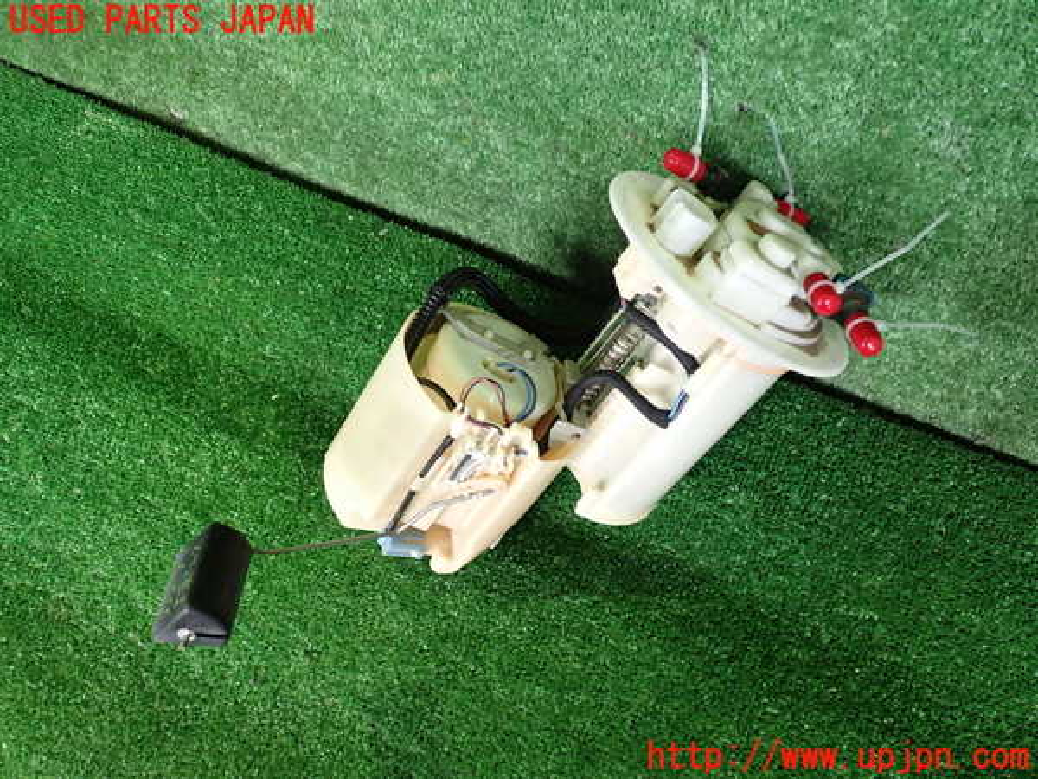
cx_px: 519
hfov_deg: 60.0
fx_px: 900
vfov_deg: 46.8
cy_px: 390
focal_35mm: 30
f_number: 2.3
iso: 320
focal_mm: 5.4
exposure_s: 1/30
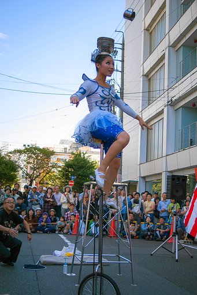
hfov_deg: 29.8
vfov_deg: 43.6
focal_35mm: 45
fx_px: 370
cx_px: 98
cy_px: 148
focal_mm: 30
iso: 100
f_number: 2.8
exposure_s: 1/500
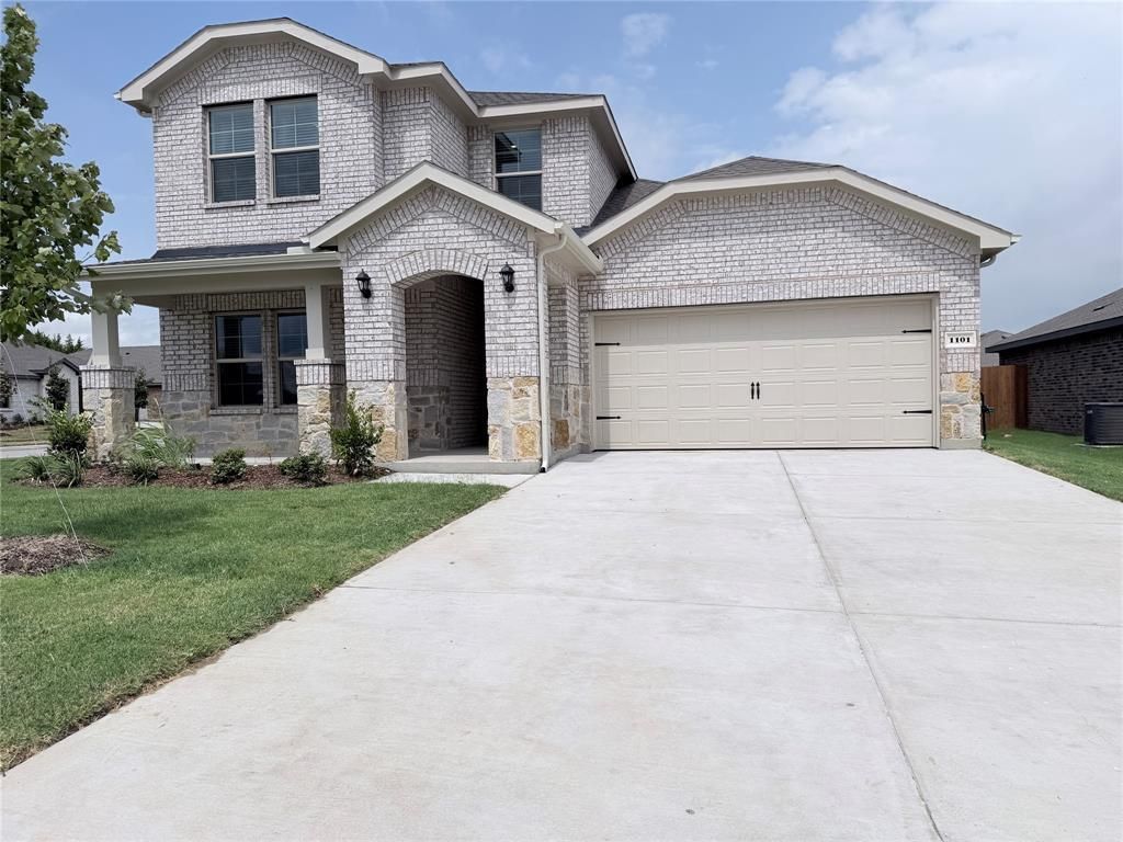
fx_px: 779
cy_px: 421
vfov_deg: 56.8
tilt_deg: -3.5
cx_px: 562
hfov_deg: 71.6
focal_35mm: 24
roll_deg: +2.2
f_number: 1.78
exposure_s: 1/9091
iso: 80
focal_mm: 6.76
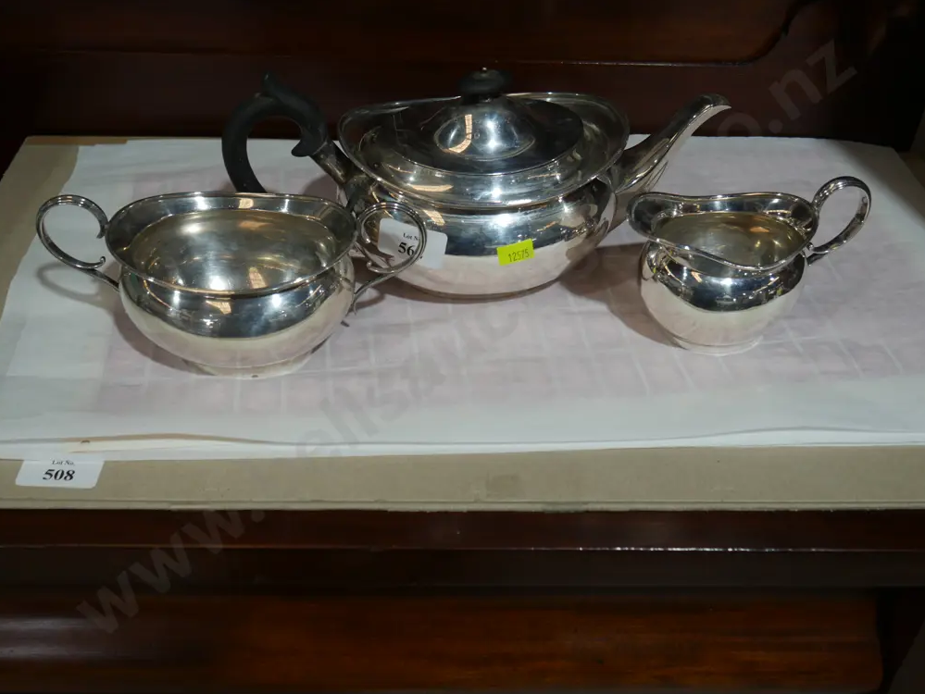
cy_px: 340
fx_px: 1096
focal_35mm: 41
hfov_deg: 45.8
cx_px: 465
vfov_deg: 35.2
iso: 200
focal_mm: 20
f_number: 4.4
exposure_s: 1/80
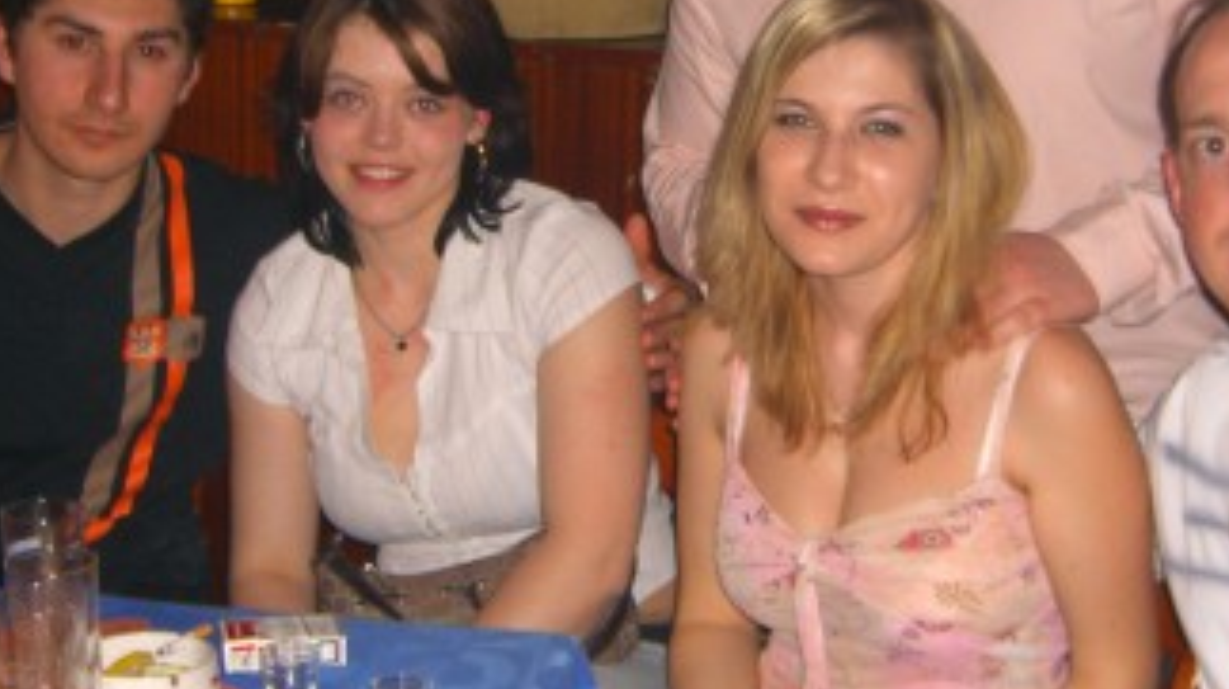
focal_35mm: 77
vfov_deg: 15.6
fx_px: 2507
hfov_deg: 27.5
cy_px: 213
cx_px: 731
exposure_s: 1/60
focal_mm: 7.9
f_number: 2.8
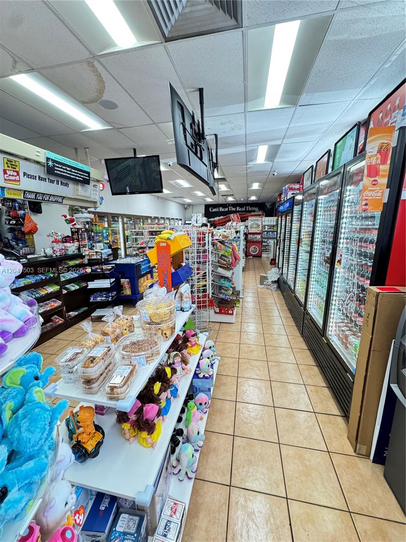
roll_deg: +0.9
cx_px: 203
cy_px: 271
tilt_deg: -12.1
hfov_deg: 85.7
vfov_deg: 102.1
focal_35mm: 14
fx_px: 219
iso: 320
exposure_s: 1/120
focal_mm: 2.22
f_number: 2.2
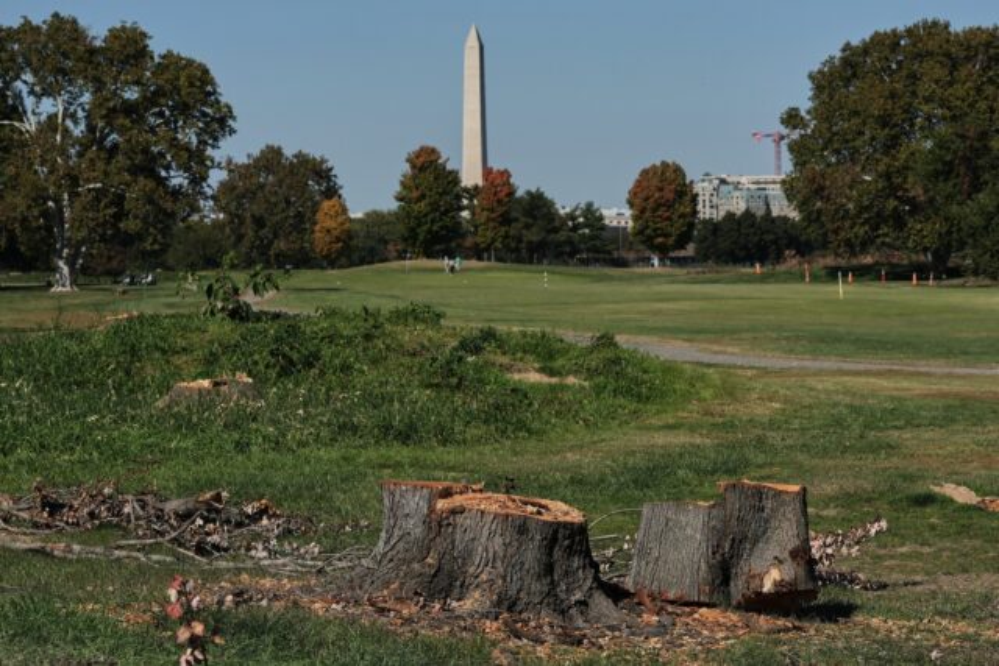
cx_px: 500
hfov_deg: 16.1
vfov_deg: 10.8
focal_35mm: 127
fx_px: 3525
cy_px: 333
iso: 160
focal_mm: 85
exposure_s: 1/1250
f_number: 8
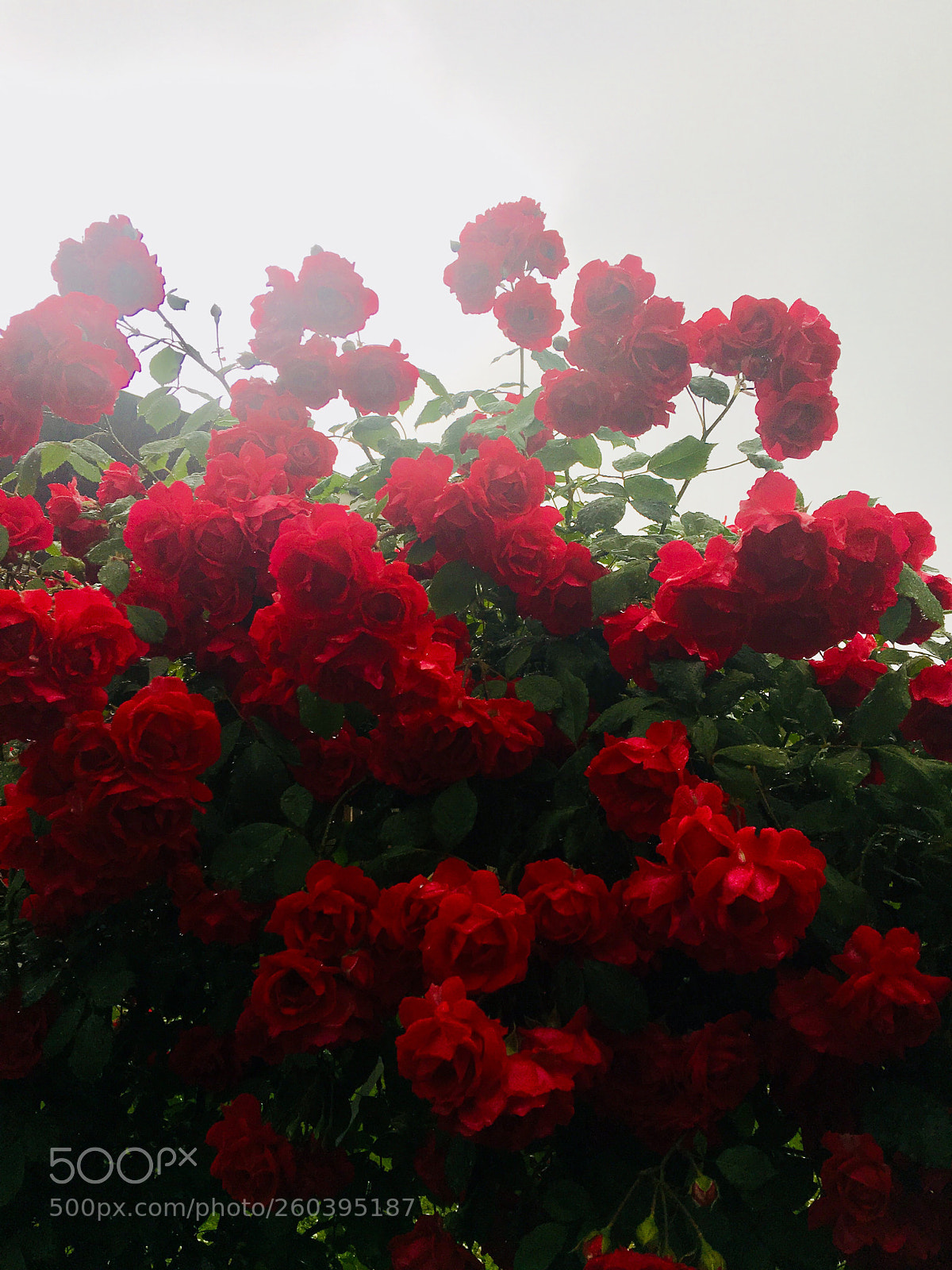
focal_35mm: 29
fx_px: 1063
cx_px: 476
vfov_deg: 61.7
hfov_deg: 48.2
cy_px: 635
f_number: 2.2
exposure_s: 1/123
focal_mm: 4.15
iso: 25
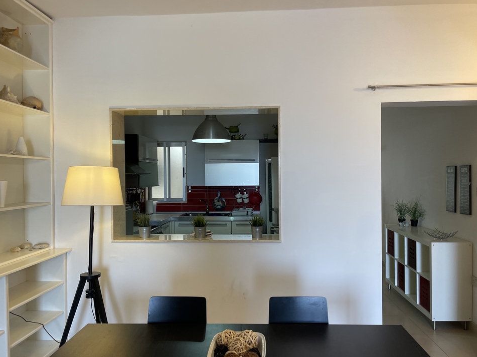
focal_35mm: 28
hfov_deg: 63.4
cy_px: 190
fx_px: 386
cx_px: 245
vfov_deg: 49.7
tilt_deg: -0.2
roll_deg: +0.6
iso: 100
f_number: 1.6
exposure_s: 1/100
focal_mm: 4.2
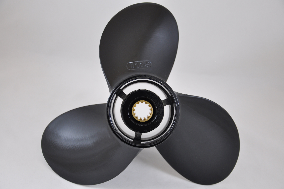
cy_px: 94
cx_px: 142
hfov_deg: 33.4
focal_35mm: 60
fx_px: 473
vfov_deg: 22.6
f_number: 5
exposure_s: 1/25
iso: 400
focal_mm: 40
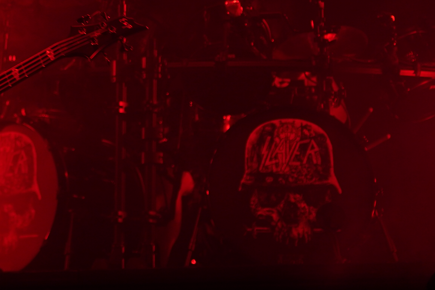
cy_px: -62
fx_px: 2598
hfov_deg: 9.4
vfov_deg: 6.3
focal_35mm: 215
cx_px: -95
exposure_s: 1/100
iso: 400
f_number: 4
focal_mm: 83
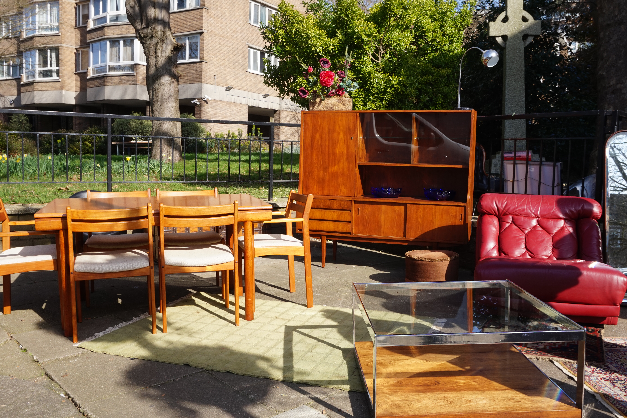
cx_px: 314
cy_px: 209
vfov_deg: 39.9
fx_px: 574
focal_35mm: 33
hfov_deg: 57.2
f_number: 11
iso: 100
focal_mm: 22
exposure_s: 1/80
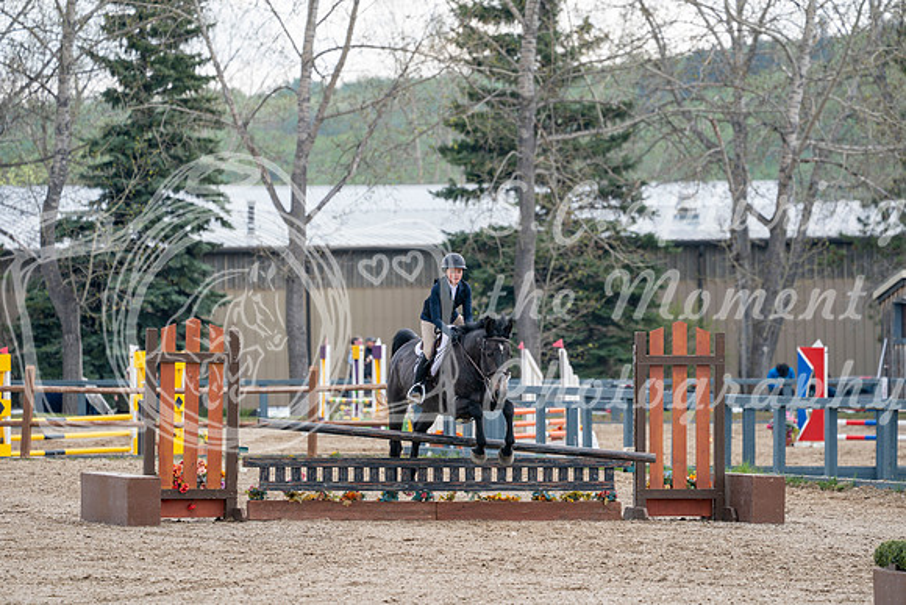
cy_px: 302
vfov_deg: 5.3
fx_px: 6519
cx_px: 453
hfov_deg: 7.9
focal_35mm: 259
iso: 200
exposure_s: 1/320
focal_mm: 259
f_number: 5.6
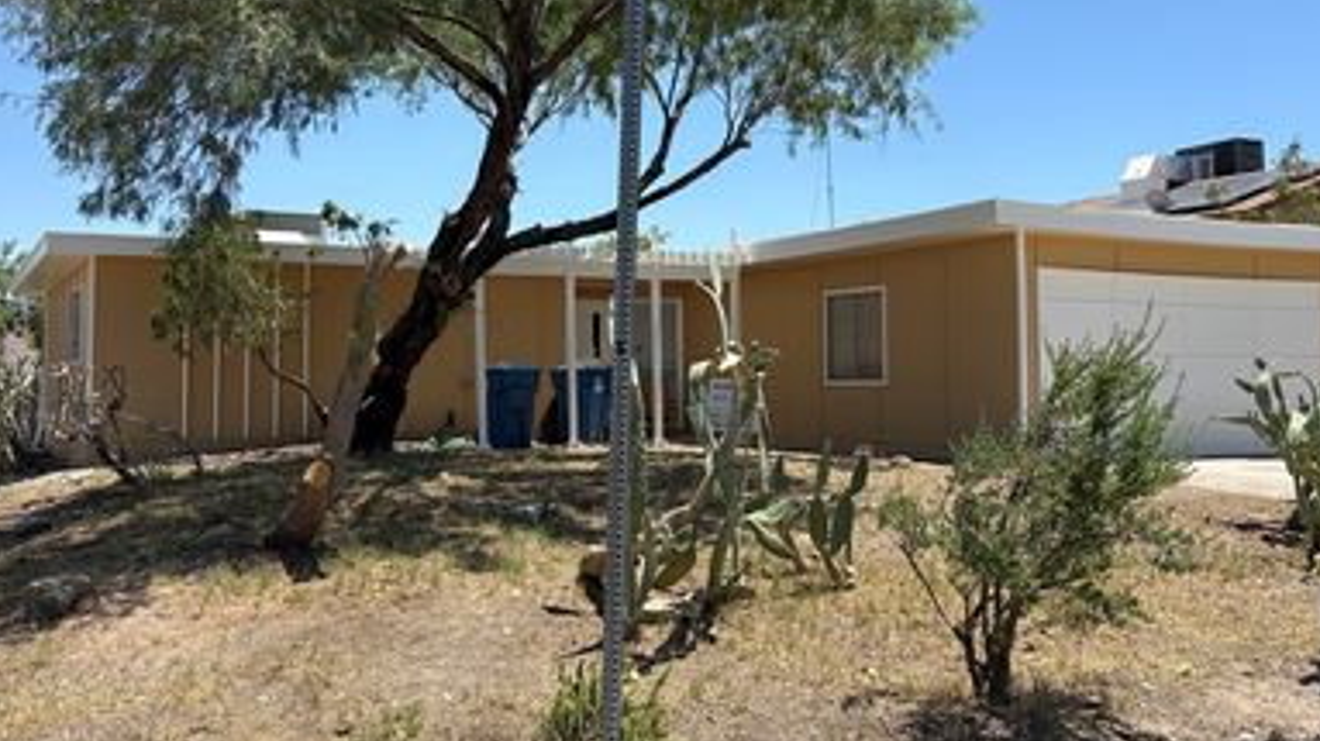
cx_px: 565
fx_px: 1294
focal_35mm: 37
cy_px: 295
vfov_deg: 31.8
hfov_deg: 53.8
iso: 50
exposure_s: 1/2985
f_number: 1.6
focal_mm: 5.96
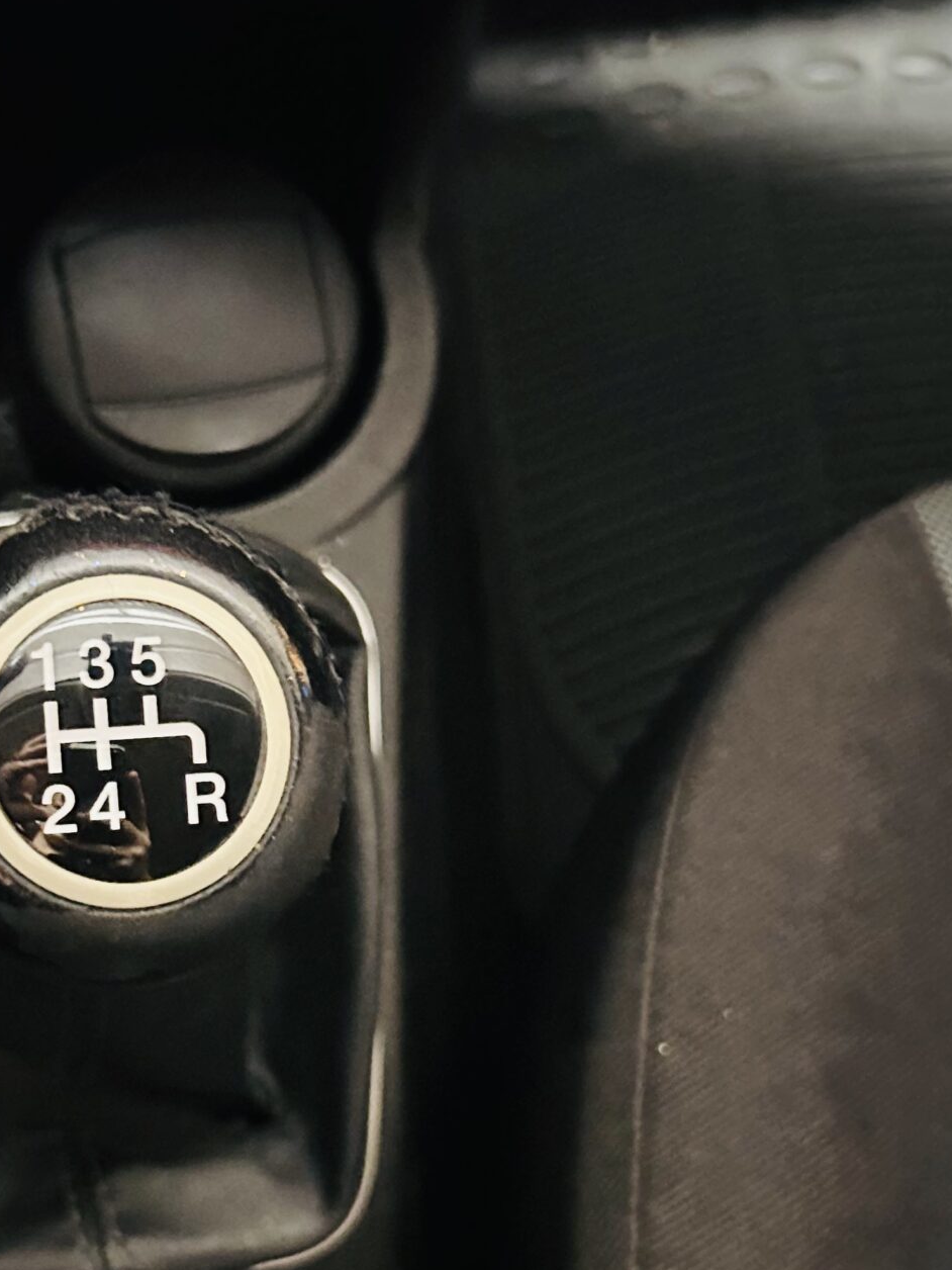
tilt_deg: -72.3
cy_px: 829
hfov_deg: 27.1
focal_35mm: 53
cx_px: 217
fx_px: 1943
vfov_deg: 35.9
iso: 5000
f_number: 1.5
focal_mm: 5.7
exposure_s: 1/15
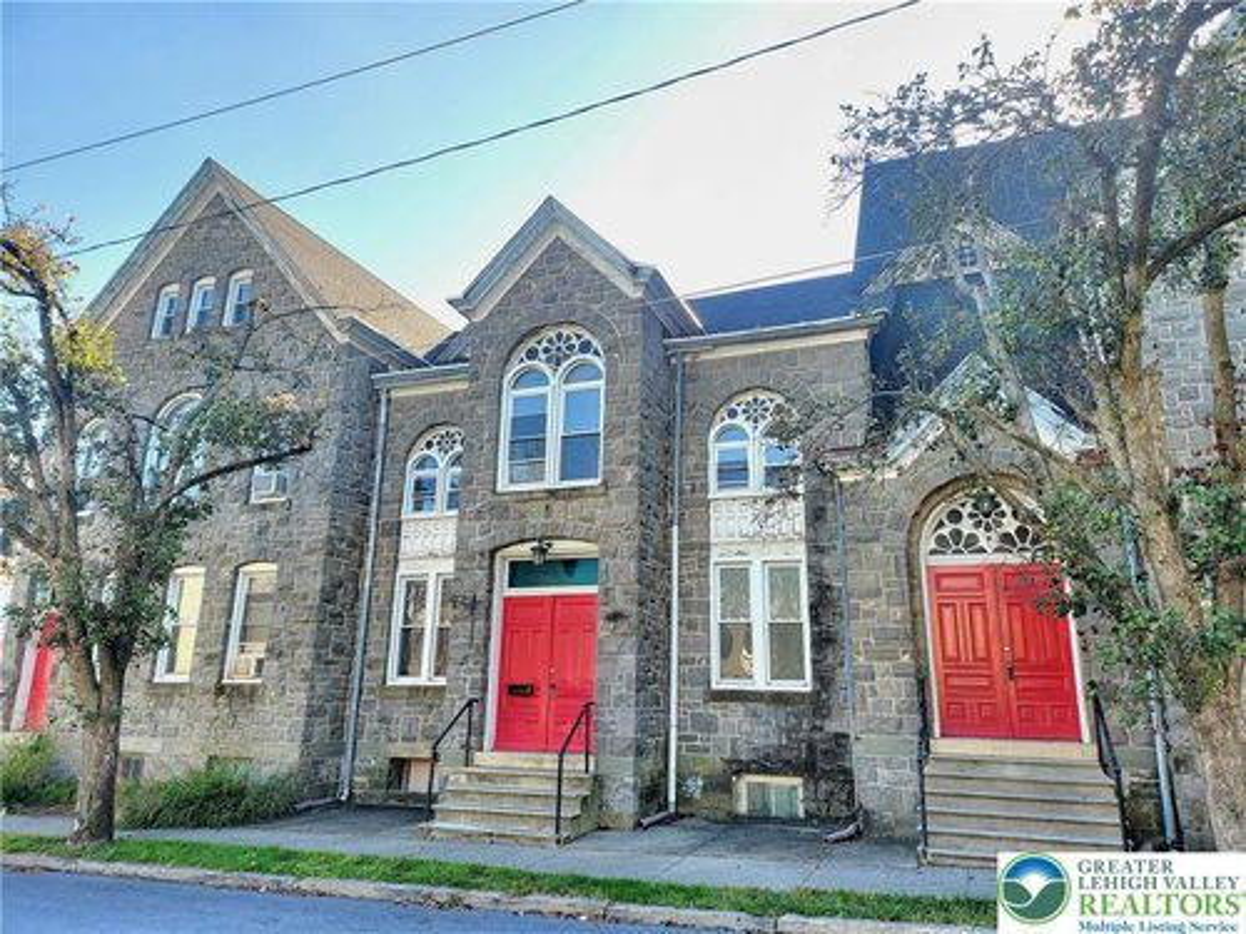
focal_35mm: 24
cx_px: 623
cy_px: 467
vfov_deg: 56.8
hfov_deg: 71.6
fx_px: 864
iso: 64
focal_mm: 5
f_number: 1.8
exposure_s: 1/120
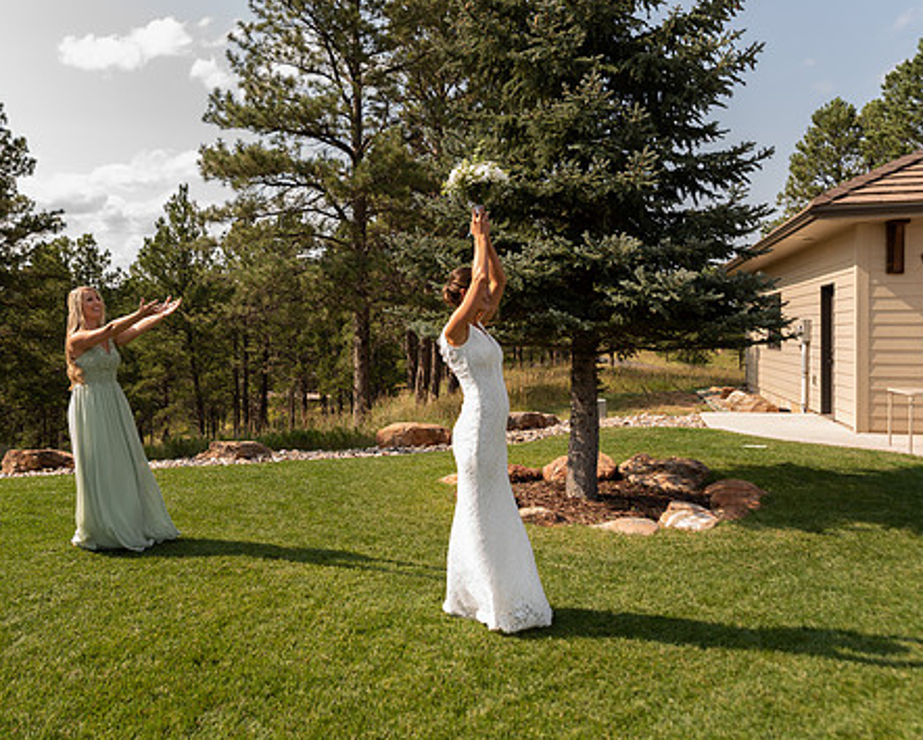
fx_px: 875
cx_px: 330
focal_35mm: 32
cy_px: 346
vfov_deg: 45.8
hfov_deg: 54.8
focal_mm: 26
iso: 80
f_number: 4.5
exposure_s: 1/160
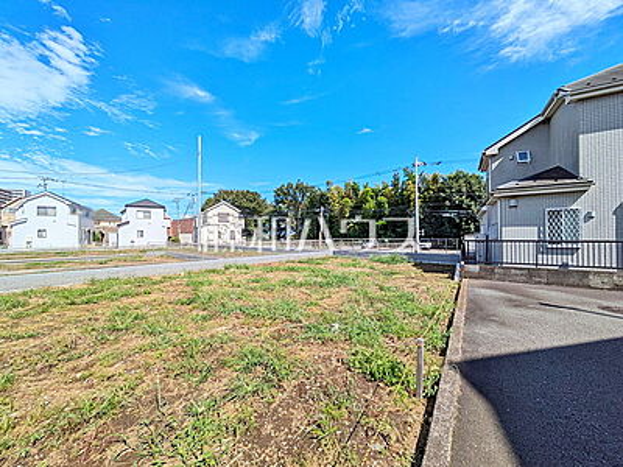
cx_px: 312
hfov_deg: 102.1
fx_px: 252
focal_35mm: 14
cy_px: 234
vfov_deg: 85.7
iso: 53
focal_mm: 1.83
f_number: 2.2
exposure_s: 1/7407
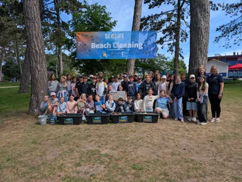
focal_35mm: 24
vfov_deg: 56.9
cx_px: 121
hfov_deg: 71.5
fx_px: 168
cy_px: 91
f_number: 1.68
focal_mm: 6.9
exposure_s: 1/810
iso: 22
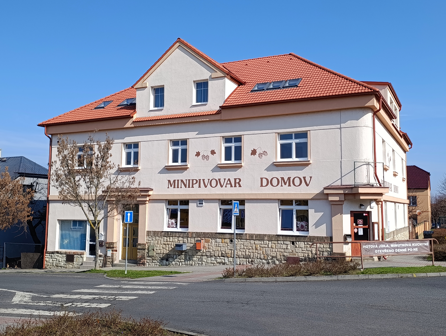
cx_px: 223
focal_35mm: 34
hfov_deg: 53.9
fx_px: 439
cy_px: 168
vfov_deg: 41.9
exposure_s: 1/732
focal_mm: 6.11
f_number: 1.65
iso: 51
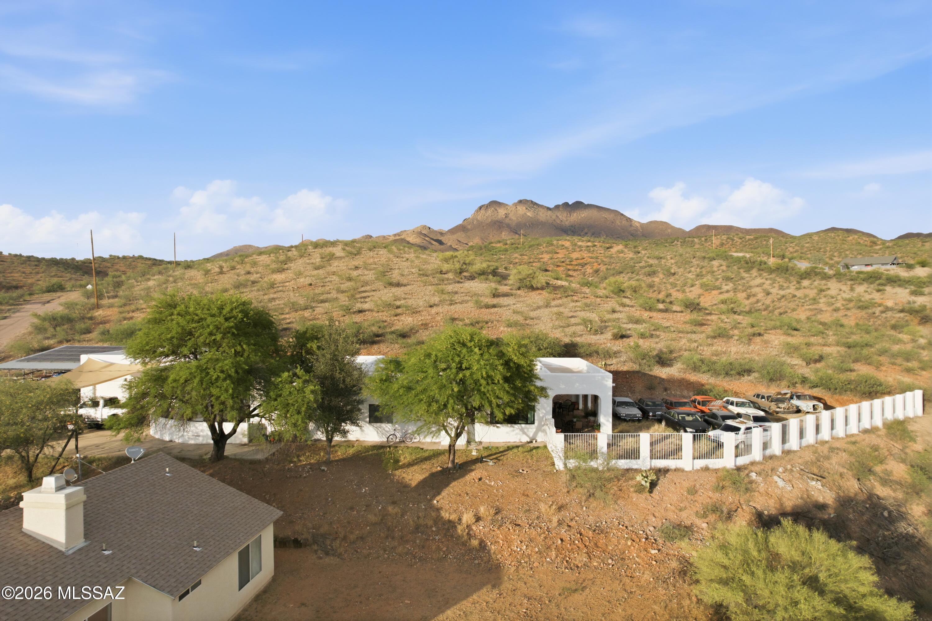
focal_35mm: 22
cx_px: 466
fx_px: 569
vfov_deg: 57.2
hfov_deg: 78.6
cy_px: 310
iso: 120
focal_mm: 8.4
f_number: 2.8
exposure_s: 1/800
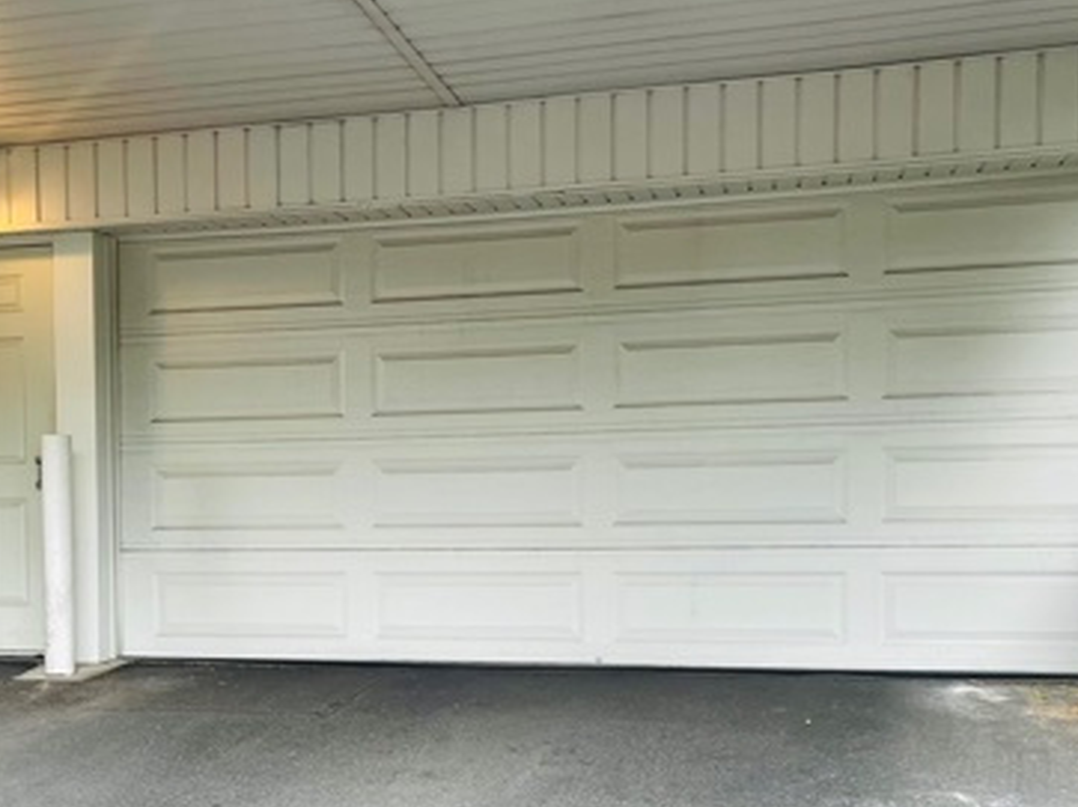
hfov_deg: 41.0
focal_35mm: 46
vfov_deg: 31.0
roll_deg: -0.4
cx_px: 405
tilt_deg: -2.3
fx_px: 1432
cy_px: 599
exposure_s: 1/121
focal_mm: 5.1
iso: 80
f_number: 1.6
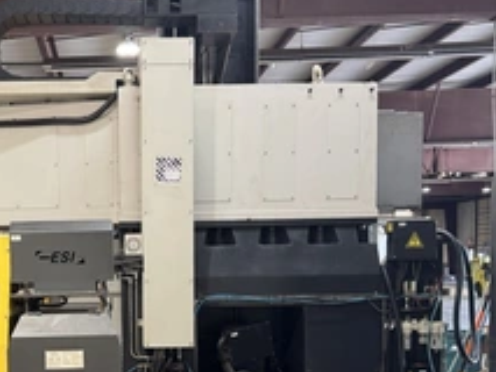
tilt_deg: -4.1
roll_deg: +0.6
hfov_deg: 40.9
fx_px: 645
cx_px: 126
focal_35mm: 45
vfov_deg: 31.4
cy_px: 298
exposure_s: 1/60
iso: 200
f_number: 1.78
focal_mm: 6.76
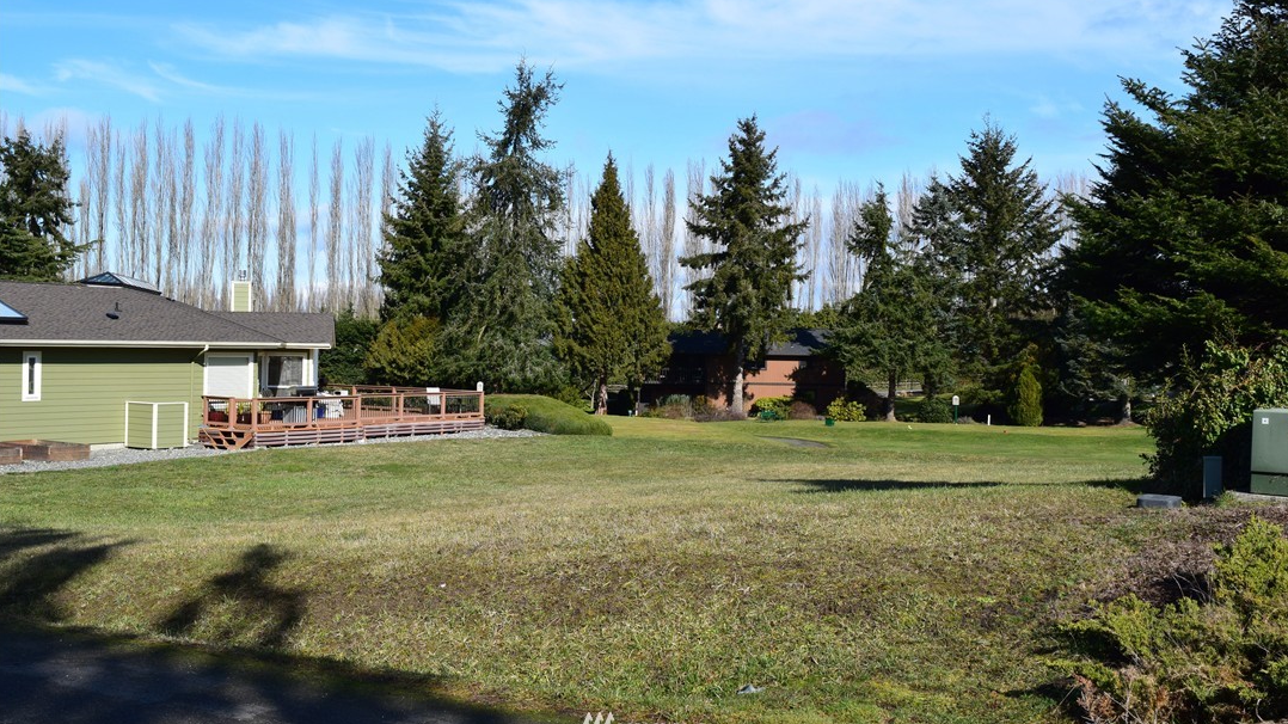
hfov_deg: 52.8
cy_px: 339
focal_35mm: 38
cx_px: 645
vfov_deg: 31.2
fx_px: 1298
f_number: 11
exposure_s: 1/500
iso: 400
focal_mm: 24
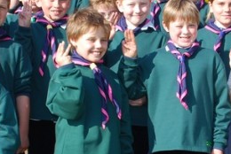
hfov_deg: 17.2
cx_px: 192
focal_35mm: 118
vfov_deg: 11.6
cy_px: 104
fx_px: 758
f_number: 6.3
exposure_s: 1/200
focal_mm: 20
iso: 100
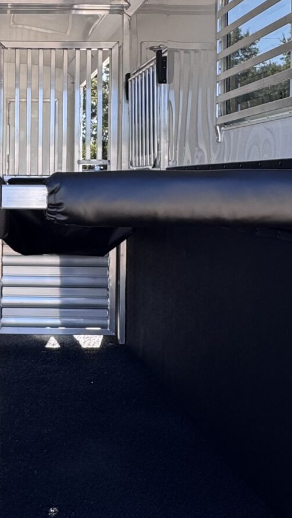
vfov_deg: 45.9
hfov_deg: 25.3
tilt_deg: -0.5
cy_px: 188
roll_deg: +0.6
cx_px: -25
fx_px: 606
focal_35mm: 44
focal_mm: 2.22
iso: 40
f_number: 2.2
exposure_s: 1/375
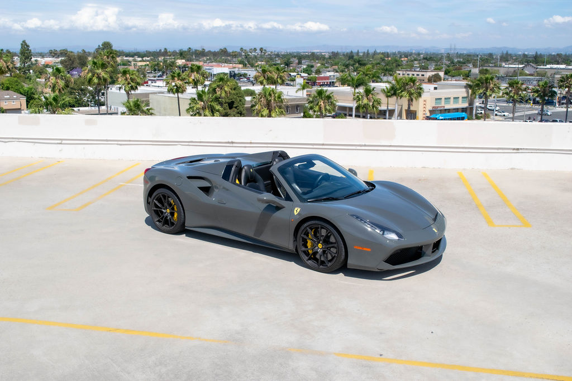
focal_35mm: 39
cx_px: 286
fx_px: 620
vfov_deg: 34.2
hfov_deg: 49.5
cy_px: 190
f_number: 8
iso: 400
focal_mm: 26
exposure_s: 1/2000
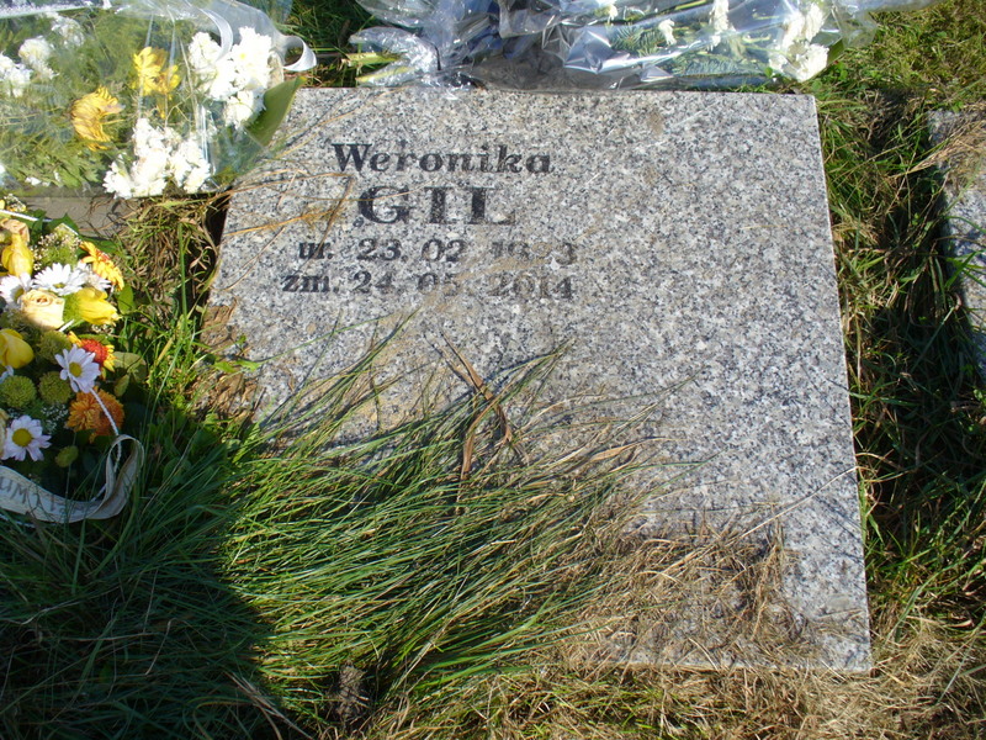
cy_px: 370
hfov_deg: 50.1
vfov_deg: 38.7
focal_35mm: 37
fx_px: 1054
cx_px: 493
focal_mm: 6.1
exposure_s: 1/250
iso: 80
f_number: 5.6
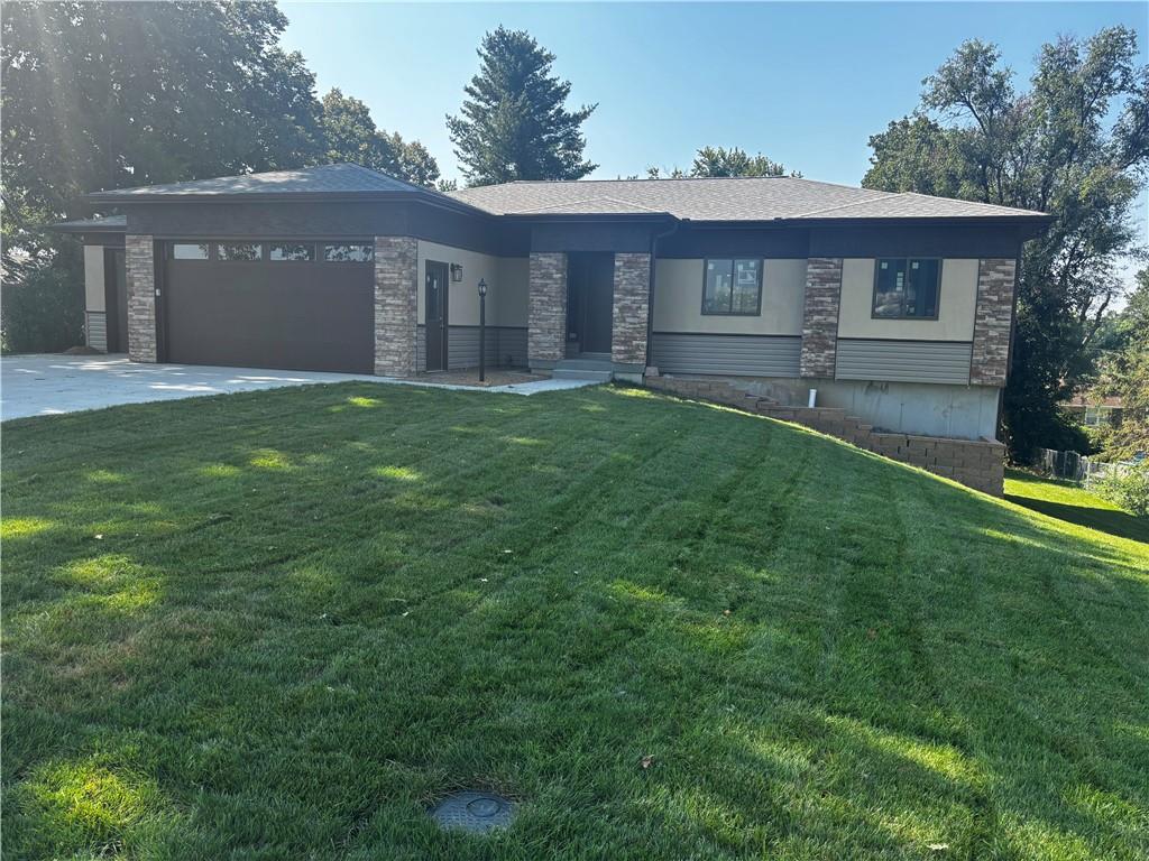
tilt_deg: -5.7
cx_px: 574
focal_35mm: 26
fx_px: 863
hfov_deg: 67.3
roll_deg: -2.2
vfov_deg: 53.1
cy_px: 430
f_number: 1.6
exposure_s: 1/831
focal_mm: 5.96
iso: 50
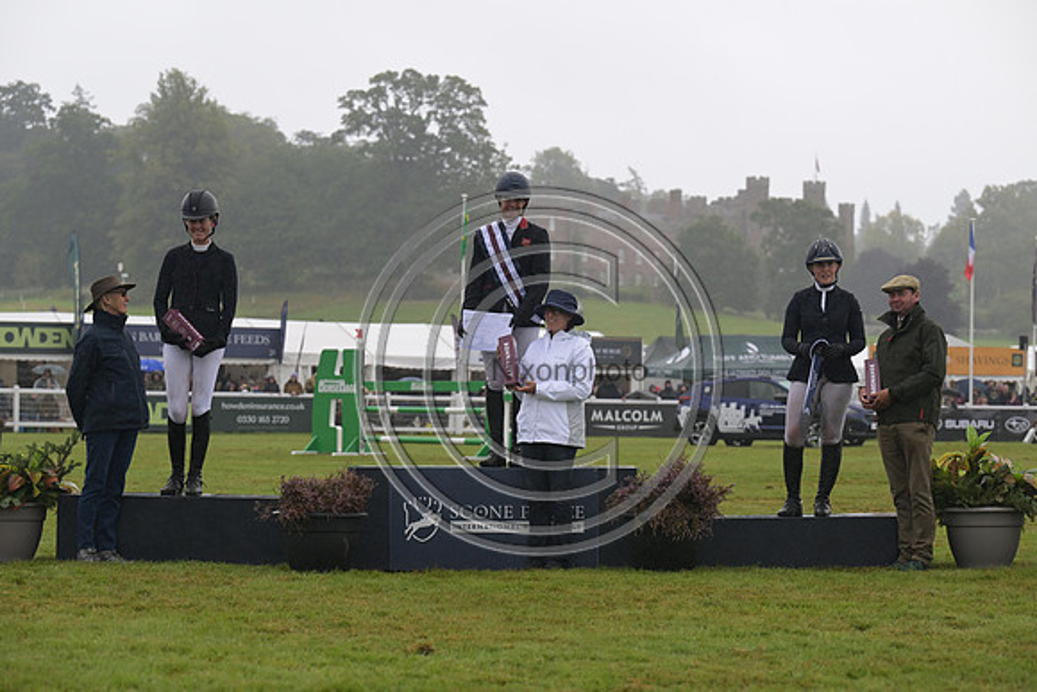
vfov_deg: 13.4
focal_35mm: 102
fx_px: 2939
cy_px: 346
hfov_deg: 20.0
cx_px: 518
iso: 800
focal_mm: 102
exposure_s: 1/1000
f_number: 5
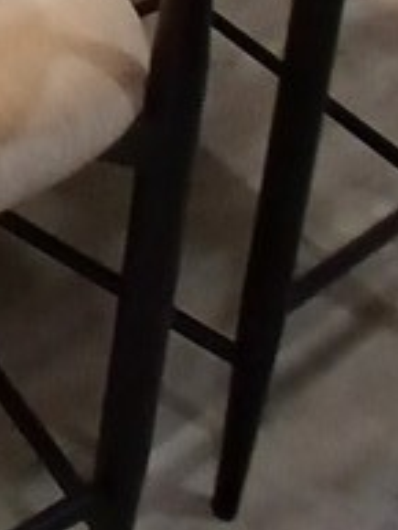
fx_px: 1378
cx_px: -365
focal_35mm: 90
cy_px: -371
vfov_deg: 18.1
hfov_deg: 14.1
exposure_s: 1/30
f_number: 2.2
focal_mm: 1.4
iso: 80
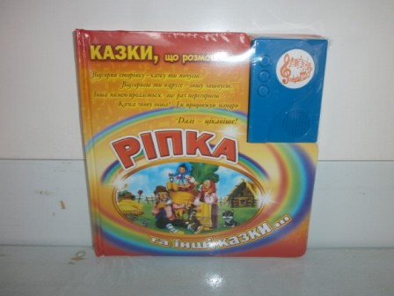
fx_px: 307
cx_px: 197
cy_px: 148
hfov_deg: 65.3
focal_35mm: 27
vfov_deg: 51.4
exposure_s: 1/30
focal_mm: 4.8
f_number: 2.9
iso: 125
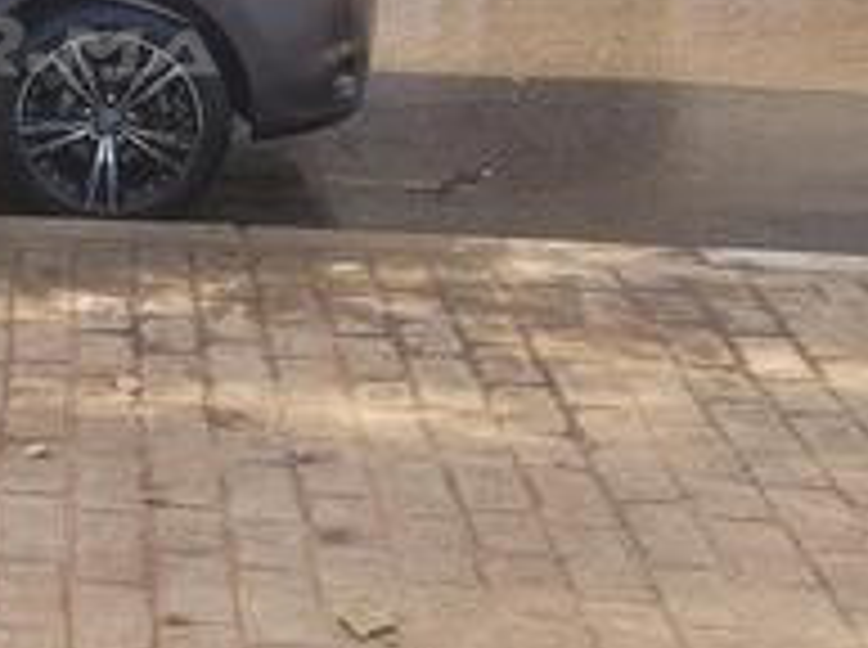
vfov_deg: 16.4
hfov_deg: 20.8
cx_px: -180
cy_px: -16
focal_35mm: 88
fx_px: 2203
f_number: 1.8
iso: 40
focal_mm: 5.4
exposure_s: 1/409
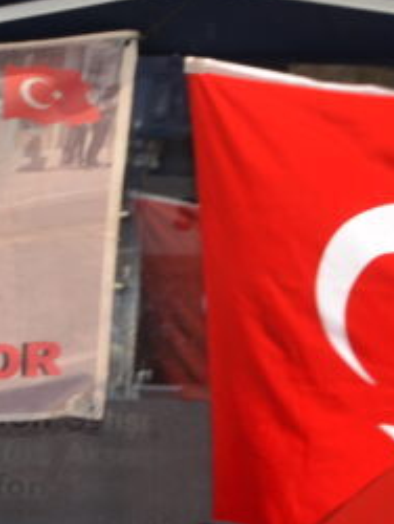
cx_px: -455
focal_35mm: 206
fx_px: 3121
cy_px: 711
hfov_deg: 6.9
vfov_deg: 9.4
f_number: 4.5
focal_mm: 28
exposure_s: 1/250
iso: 100
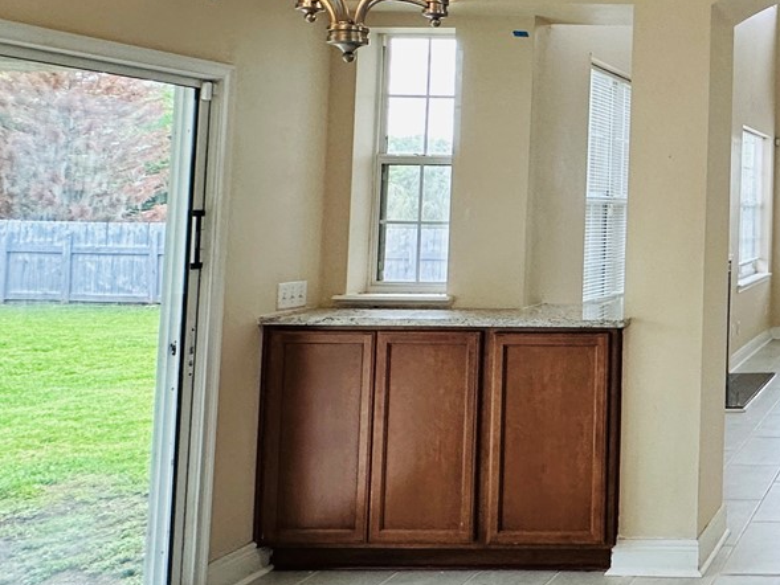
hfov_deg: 37.0
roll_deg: -0.9
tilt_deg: +3.1
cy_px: 167
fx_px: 856
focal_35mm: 38
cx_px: 943
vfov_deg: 37.1
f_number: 2.2
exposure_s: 1/120
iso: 160
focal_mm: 2.22
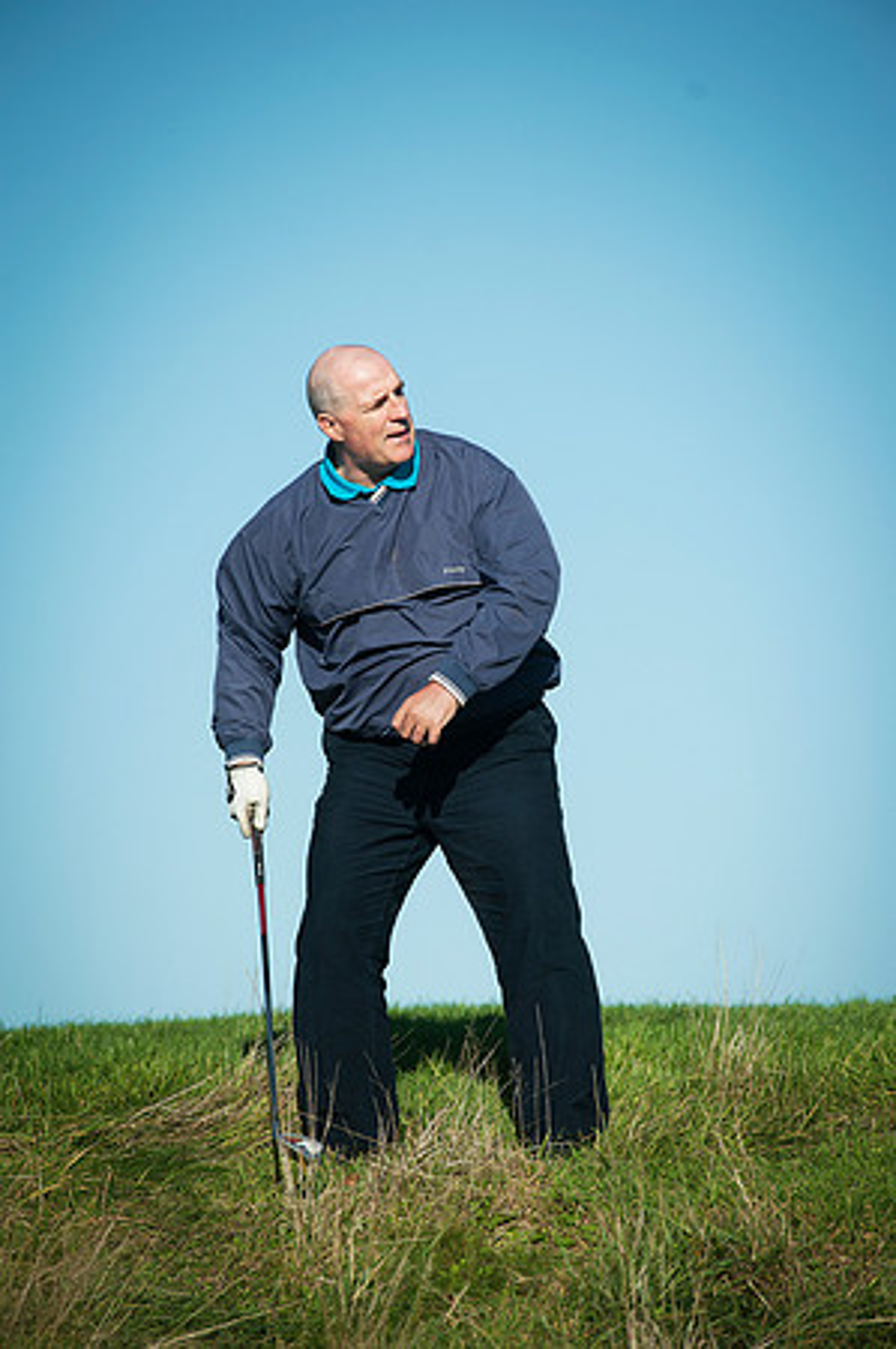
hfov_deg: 4.6
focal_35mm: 300
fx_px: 11225
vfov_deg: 6.9
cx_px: 448
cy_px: 674
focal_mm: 300
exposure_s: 1/3200
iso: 400
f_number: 5.6
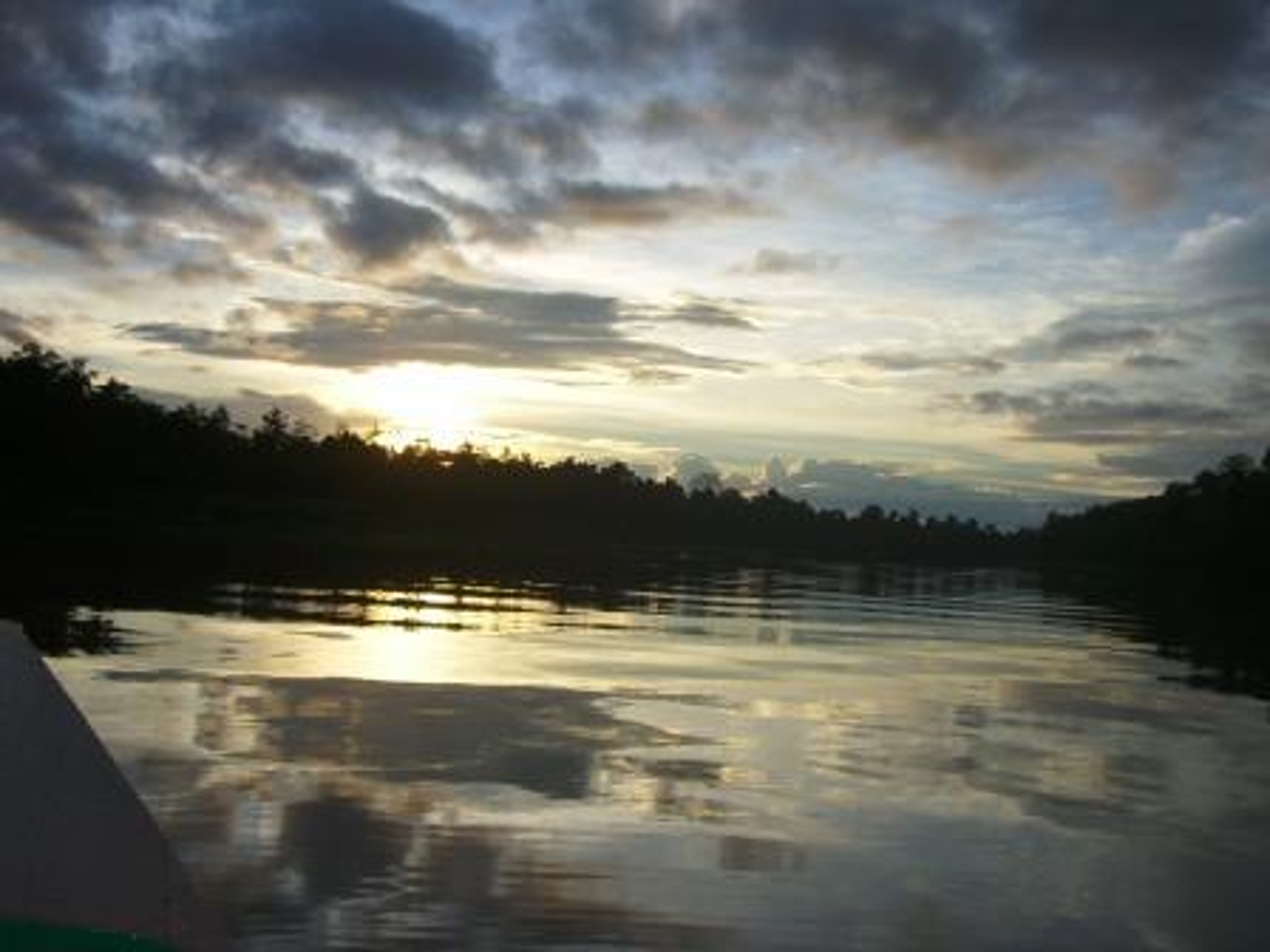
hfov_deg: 49.0
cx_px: 635
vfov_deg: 37.7
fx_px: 1394
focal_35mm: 38
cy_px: 476
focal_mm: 6.2
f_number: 4.3
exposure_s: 1/500
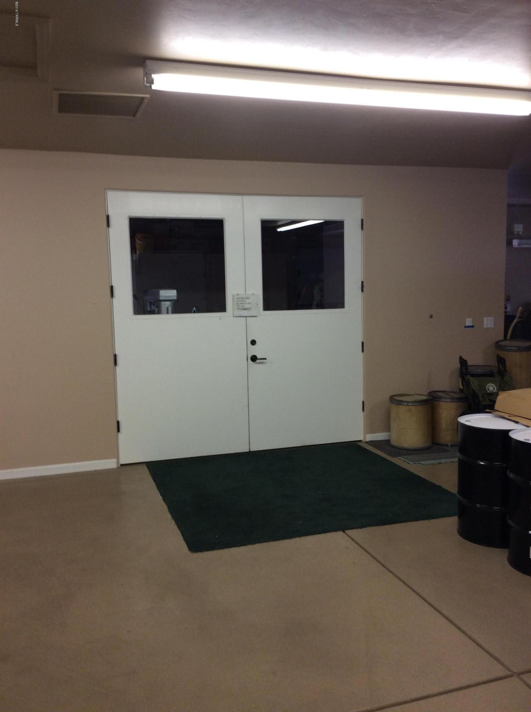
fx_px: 656
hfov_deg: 44.0
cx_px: 266
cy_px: 356
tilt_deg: -5.7
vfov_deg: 56.9
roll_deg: +2.2
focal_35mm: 32
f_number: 2.4
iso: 40
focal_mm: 3.3
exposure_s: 1/40
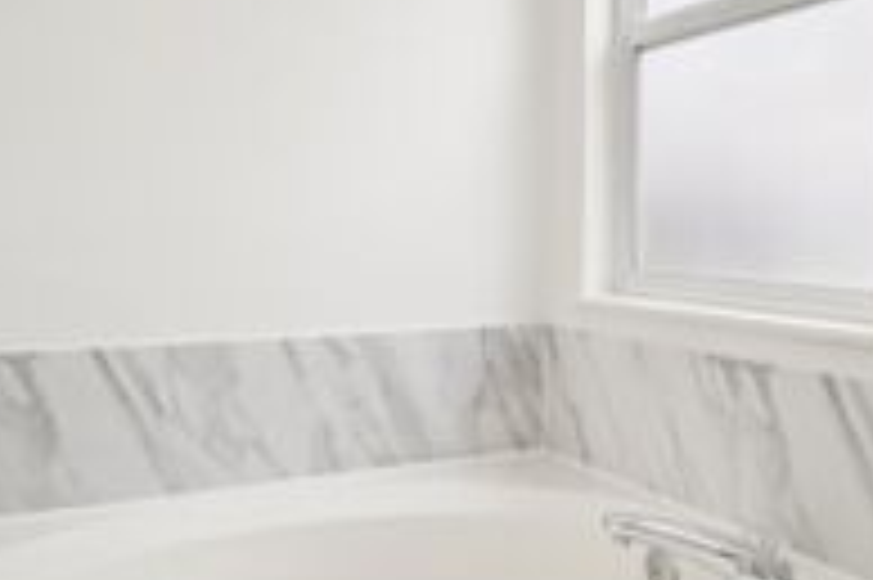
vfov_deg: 39.8
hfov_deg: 57.2
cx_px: 396
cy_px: 241
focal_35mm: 33
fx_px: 800
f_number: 8
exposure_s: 1/100
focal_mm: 16
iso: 1600
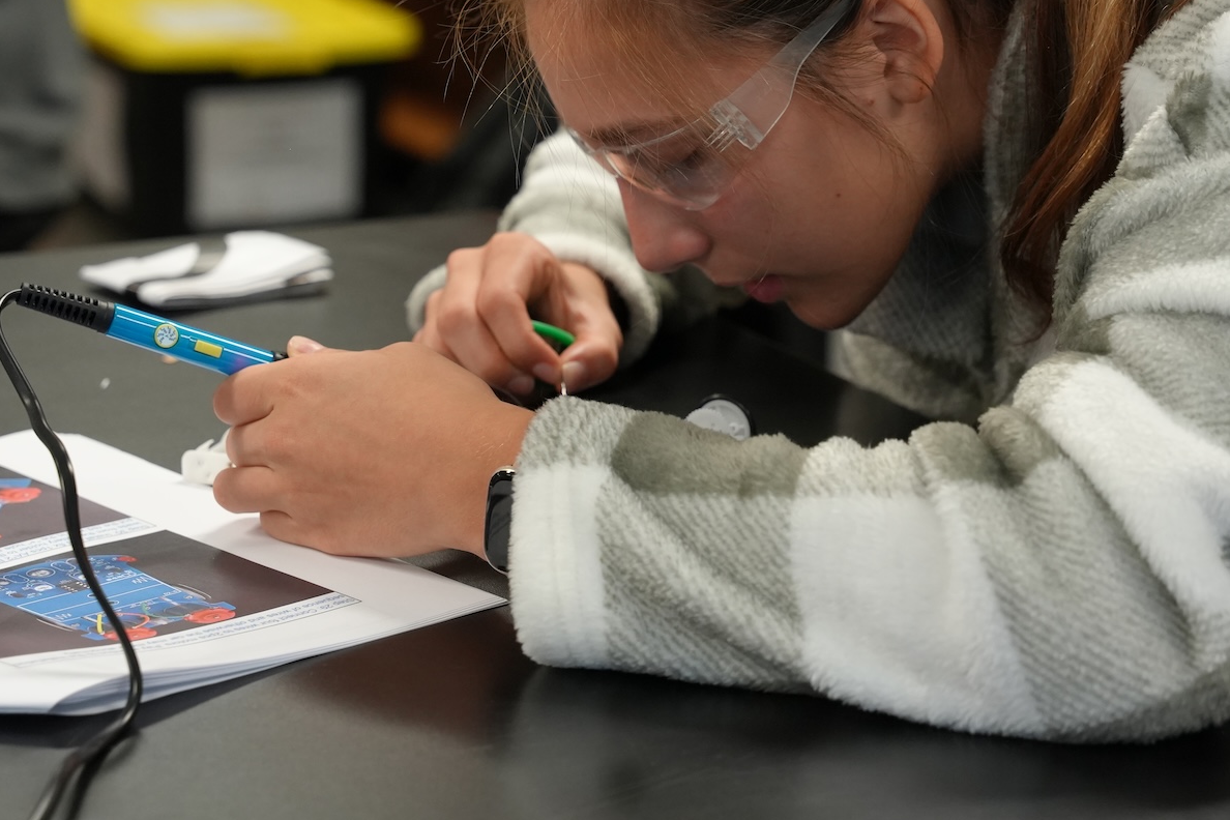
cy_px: 263
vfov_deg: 13.5
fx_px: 3451
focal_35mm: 101
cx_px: 702
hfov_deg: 20.2
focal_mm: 60
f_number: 4
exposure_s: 1/160
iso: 2000
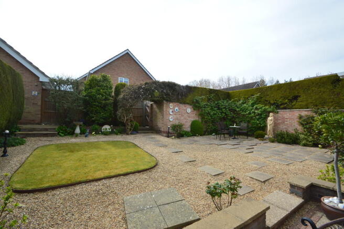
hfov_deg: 100.4
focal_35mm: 15
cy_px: 114
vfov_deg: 77.2
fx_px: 143
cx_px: 172
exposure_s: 1/320
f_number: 10
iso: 400
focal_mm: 10
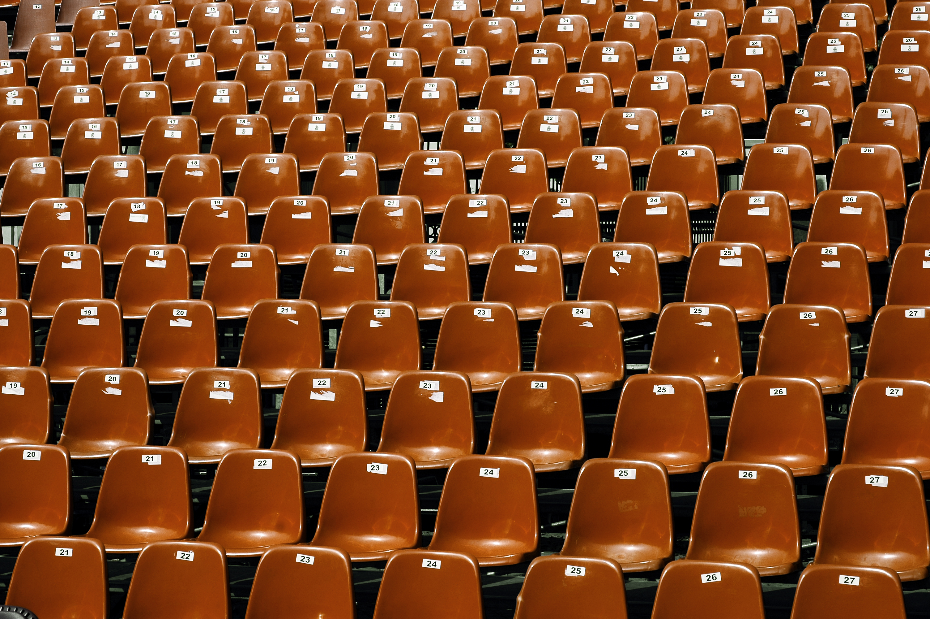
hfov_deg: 22.6
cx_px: 465
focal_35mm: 90
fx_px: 2323
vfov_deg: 15.2
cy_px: 310
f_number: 9
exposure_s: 1/640
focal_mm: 60
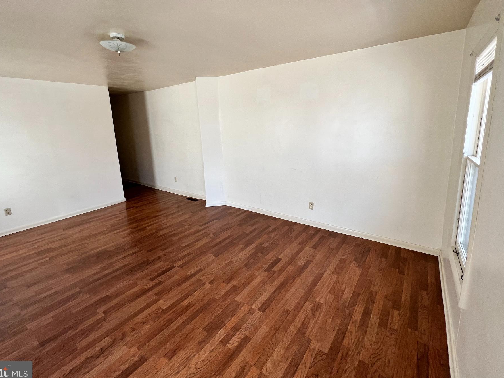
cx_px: 252
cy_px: 166
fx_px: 218
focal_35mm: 15
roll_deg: +1.9
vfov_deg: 81.4
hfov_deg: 98.2
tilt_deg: -12.0
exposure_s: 1/99
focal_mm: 1.57
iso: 50
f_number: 1.8
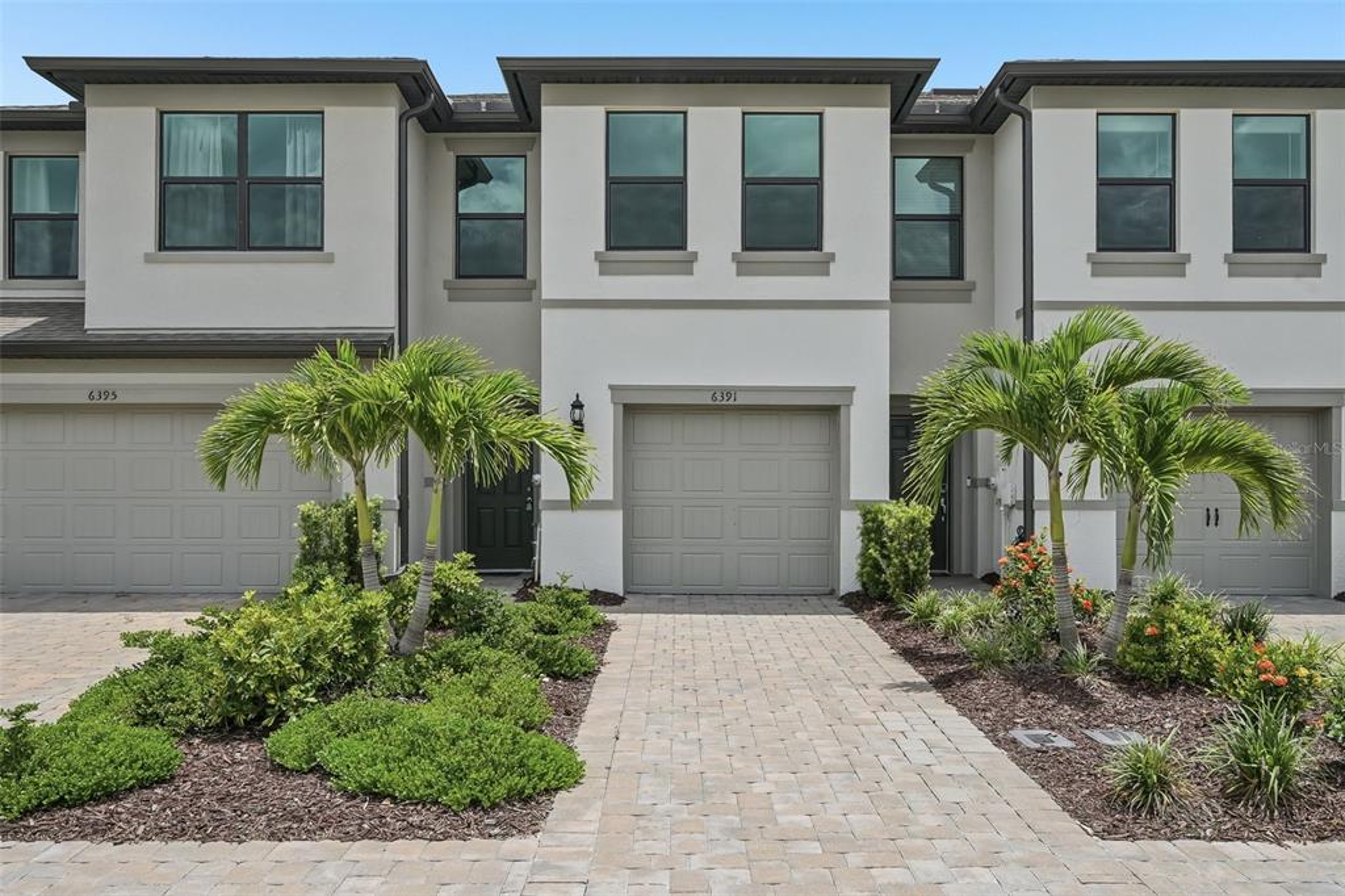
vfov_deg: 47.9
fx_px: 1008
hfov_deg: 67.4
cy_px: 448
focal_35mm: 27
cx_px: 672
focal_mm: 27
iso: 400
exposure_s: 1/1250
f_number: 8
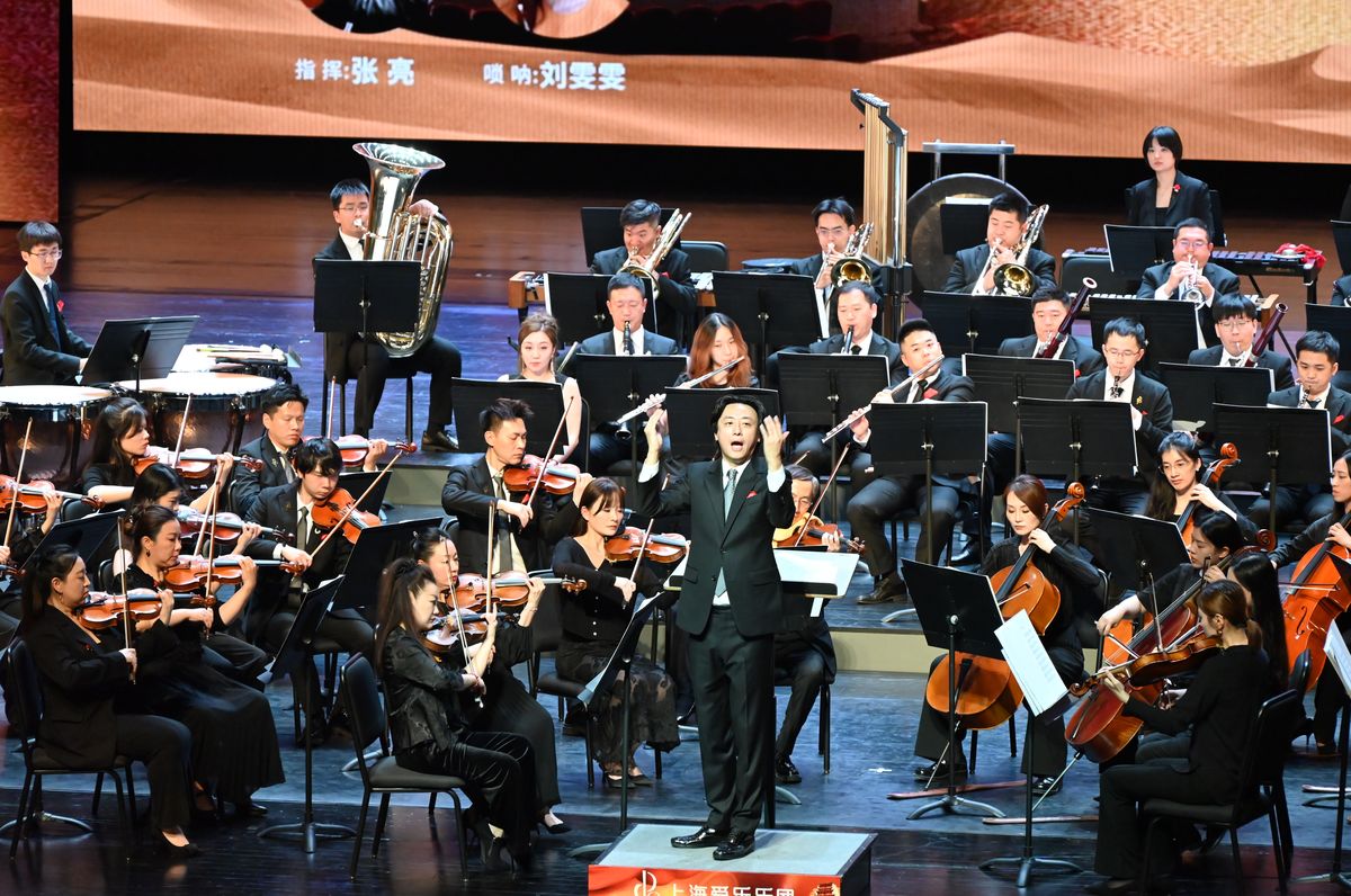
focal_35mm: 200
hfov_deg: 10.3
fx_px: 7493
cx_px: 676
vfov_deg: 6.8
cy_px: 448
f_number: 6.3
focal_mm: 200
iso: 6400
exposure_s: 1/200
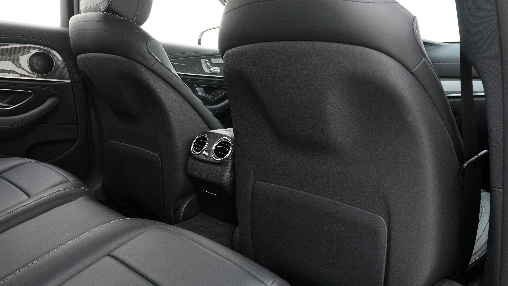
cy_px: 125
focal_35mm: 29
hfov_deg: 66.1
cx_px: 259
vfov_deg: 40.1
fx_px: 391
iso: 1000
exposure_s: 1/20
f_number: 7.1
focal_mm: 18
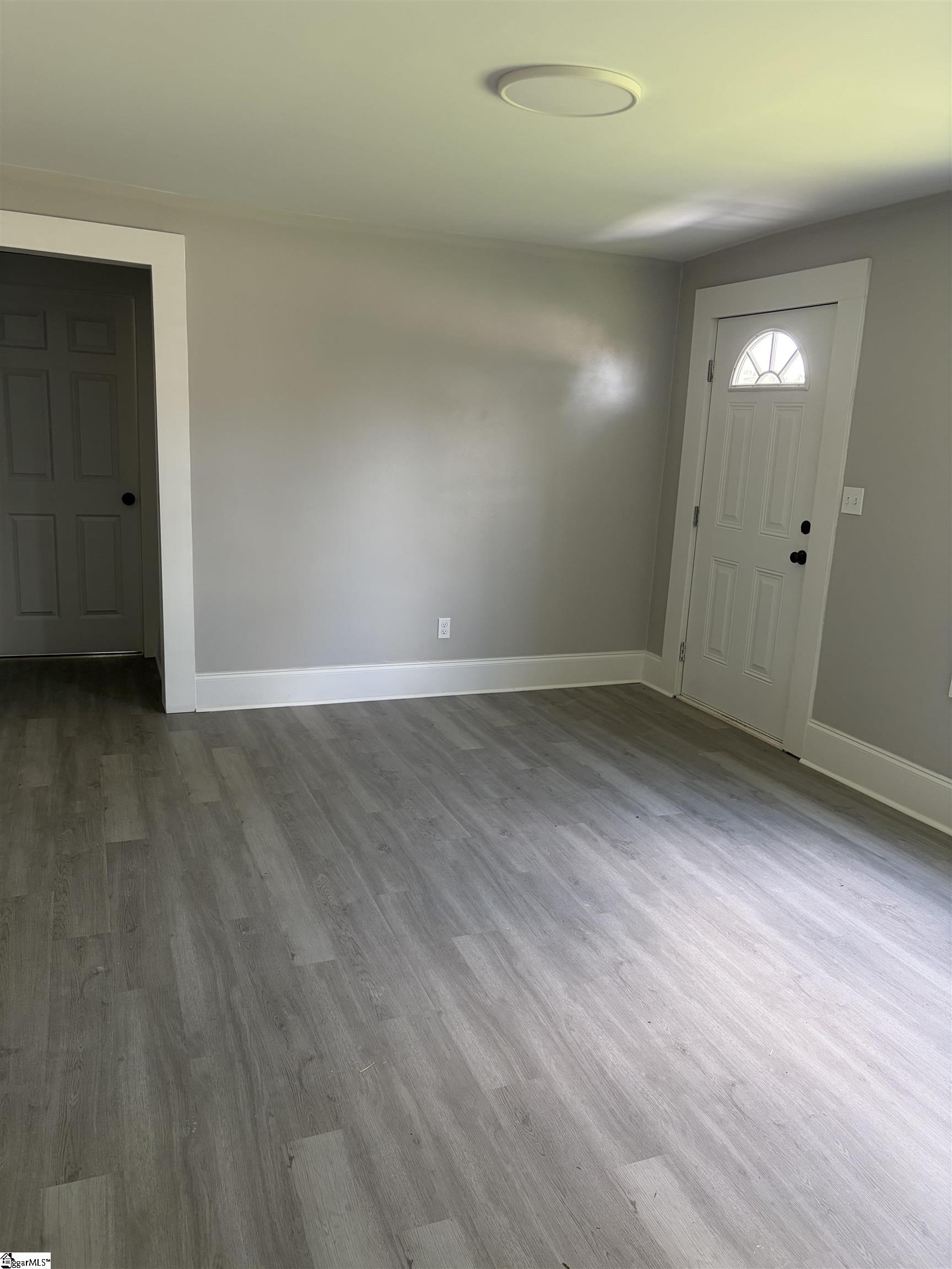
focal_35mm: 26
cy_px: 634
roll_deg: -3.3
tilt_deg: -11.3
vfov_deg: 67.3
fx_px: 953
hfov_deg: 53.1
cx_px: 476
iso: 125
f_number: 1.6
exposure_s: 1/86
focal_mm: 5.96
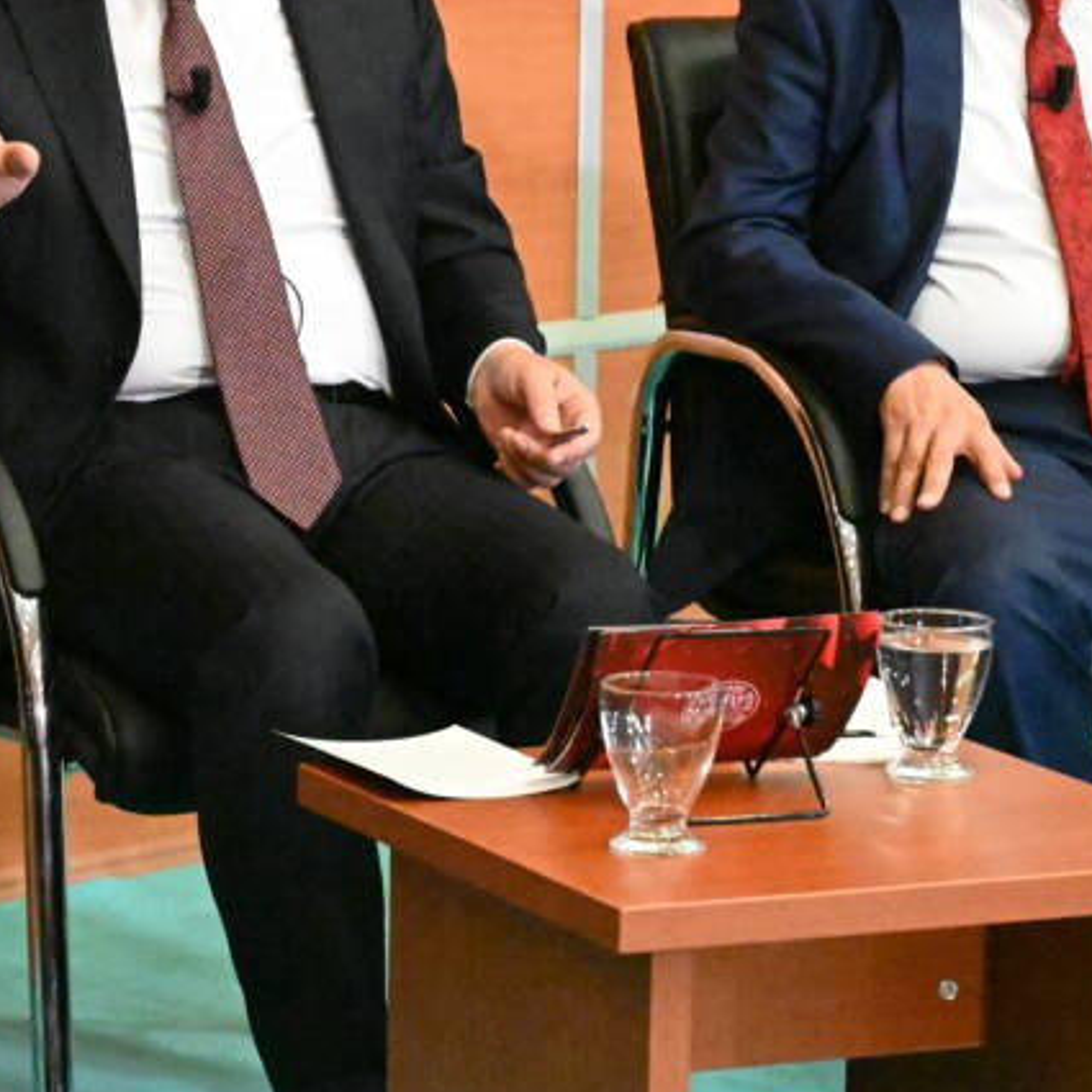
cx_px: 75
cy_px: 321
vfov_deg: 10.4
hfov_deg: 10.3
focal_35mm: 168
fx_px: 5996
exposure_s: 1/80
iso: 25600
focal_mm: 70
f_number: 6.3
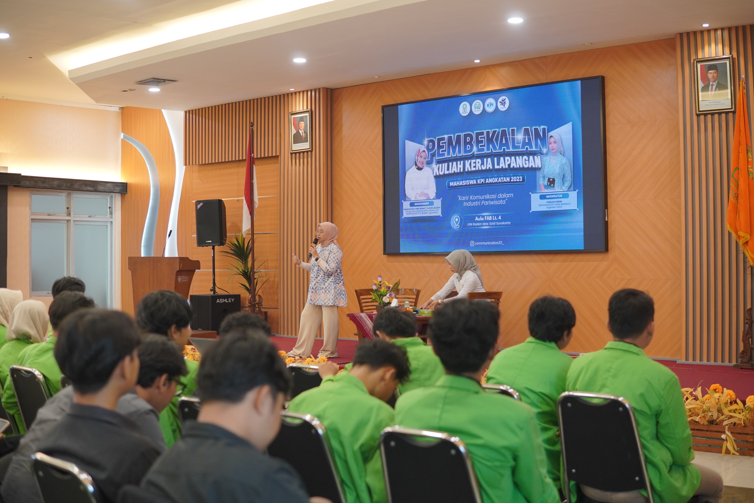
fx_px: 942
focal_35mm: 45
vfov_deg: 29.9
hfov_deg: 43.6
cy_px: 252
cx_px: 377
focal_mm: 30
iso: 800
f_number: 2
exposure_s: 1/160
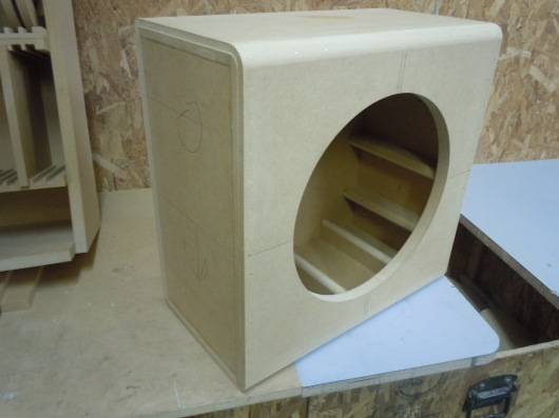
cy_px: 209
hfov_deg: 63.5
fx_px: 452
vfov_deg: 49.7
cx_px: 280
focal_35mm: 28
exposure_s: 1/15
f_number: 3.7
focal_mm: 5
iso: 400
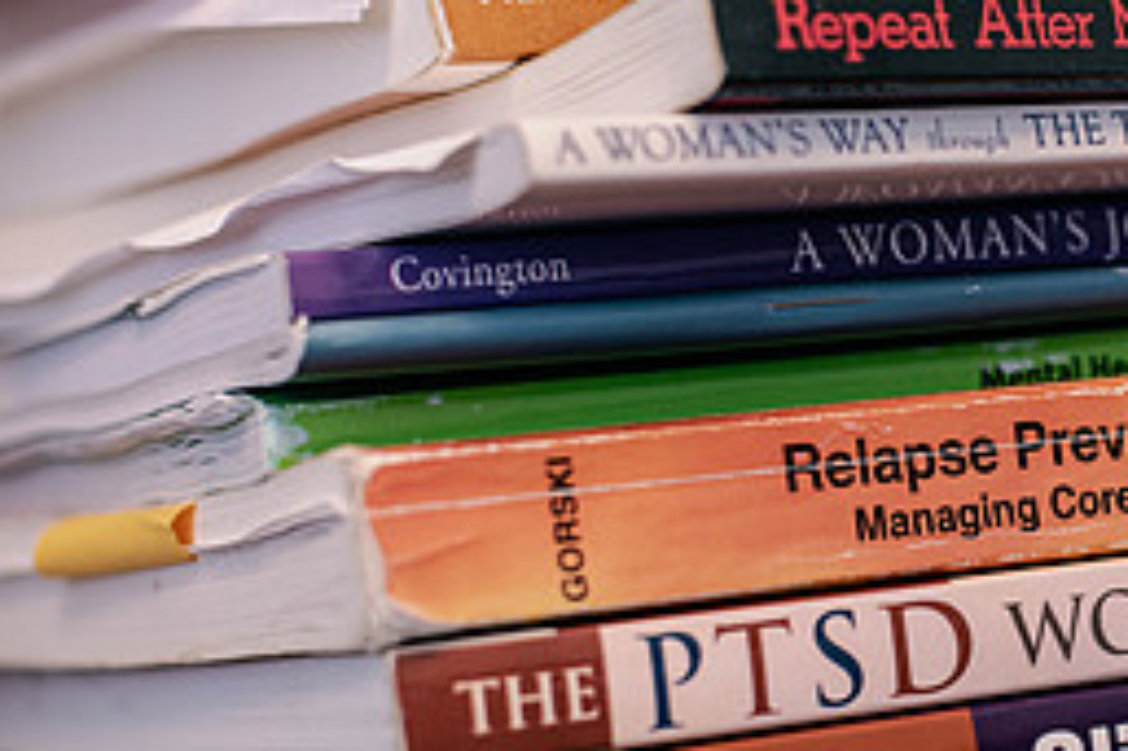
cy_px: 376
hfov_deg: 17.6
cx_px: 1181
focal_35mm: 113
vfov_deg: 12.1
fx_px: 3538
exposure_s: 1/200
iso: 500
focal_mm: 50
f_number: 2.8
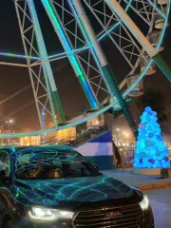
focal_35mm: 40
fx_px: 263
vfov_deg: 46.8
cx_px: 62
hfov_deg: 35.7
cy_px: 116
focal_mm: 5.25
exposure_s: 1/50
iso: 910
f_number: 1.7
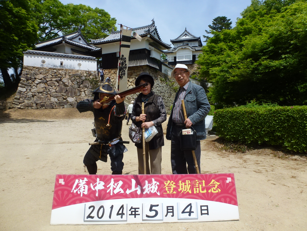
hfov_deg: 71.6
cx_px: 154
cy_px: 116
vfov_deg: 56.8
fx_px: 213
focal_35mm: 24
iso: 100
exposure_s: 1/1000
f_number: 4
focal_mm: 4.3
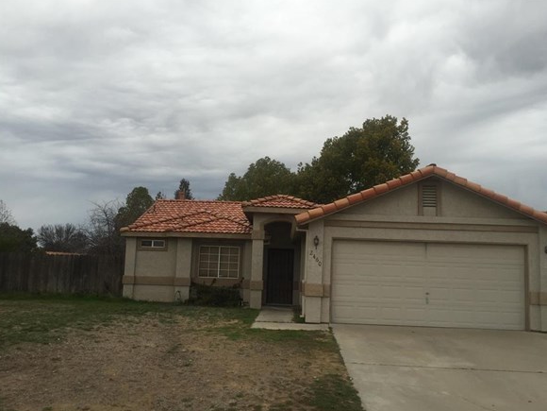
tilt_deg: +7.9
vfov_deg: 44.1
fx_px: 506
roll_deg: -1.4
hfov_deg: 56.8
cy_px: 222
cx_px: 279
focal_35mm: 32
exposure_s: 1/353
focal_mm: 4.15
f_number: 2.2
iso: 32
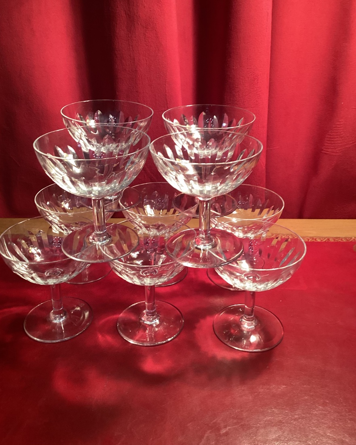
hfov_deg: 44.5
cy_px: 204
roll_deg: -0.8
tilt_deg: -23.8
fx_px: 435
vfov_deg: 54.2
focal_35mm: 33
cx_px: 176
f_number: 2.4
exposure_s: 1/50
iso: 200
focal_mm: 3.3
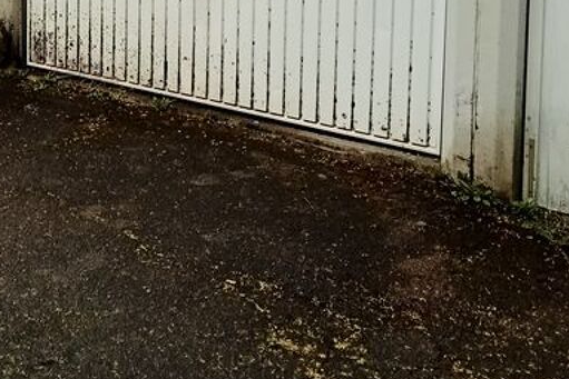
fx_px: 1201
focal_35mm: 76
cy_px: -56
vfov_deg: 17.3
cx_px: 67
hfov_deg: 25.9
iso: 100
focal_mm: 3.46
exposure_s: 1/316
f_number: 2.2
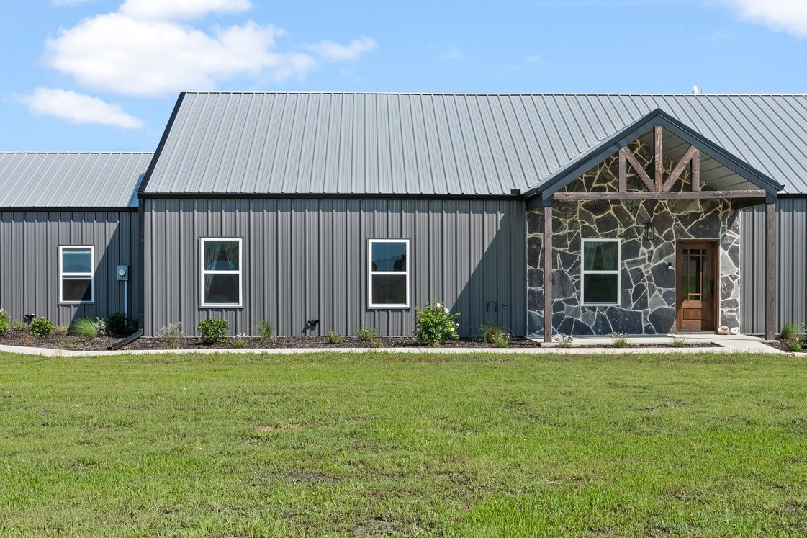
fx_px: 1188
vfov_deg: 25.5
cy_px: 300
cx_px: 420
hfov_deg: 37.5
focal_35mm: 53
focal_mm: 29
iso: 100
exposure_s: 1/10
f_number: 13
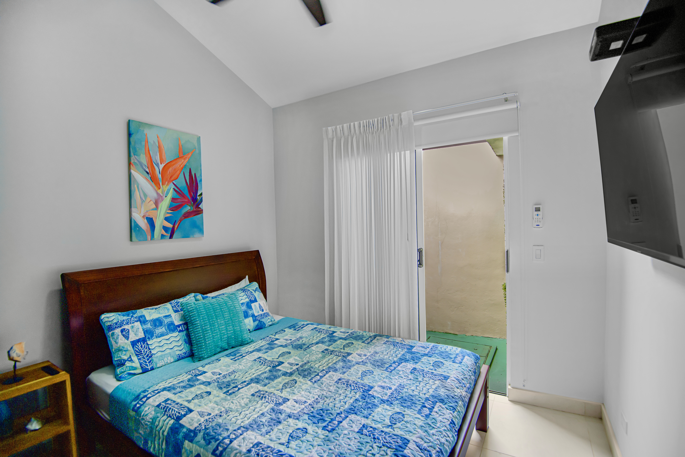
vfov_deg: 73.7
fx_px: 304
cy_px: 228
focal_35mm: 16
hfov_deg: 96.7
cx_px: 342
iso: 320
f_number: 4
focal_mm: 16
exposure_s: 1/40
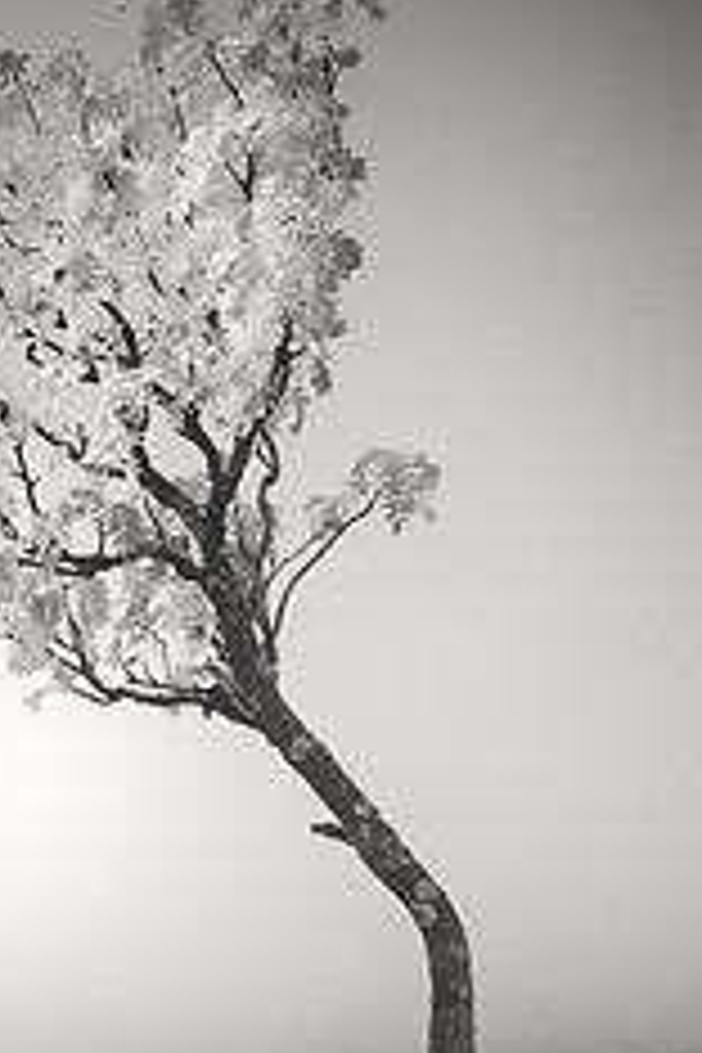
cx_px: 153
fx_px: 2808
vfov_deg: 21.1
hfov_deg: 14.2
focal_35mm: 96
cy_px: 756
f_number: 5.6
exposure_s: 1/80
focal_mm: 50
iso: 100
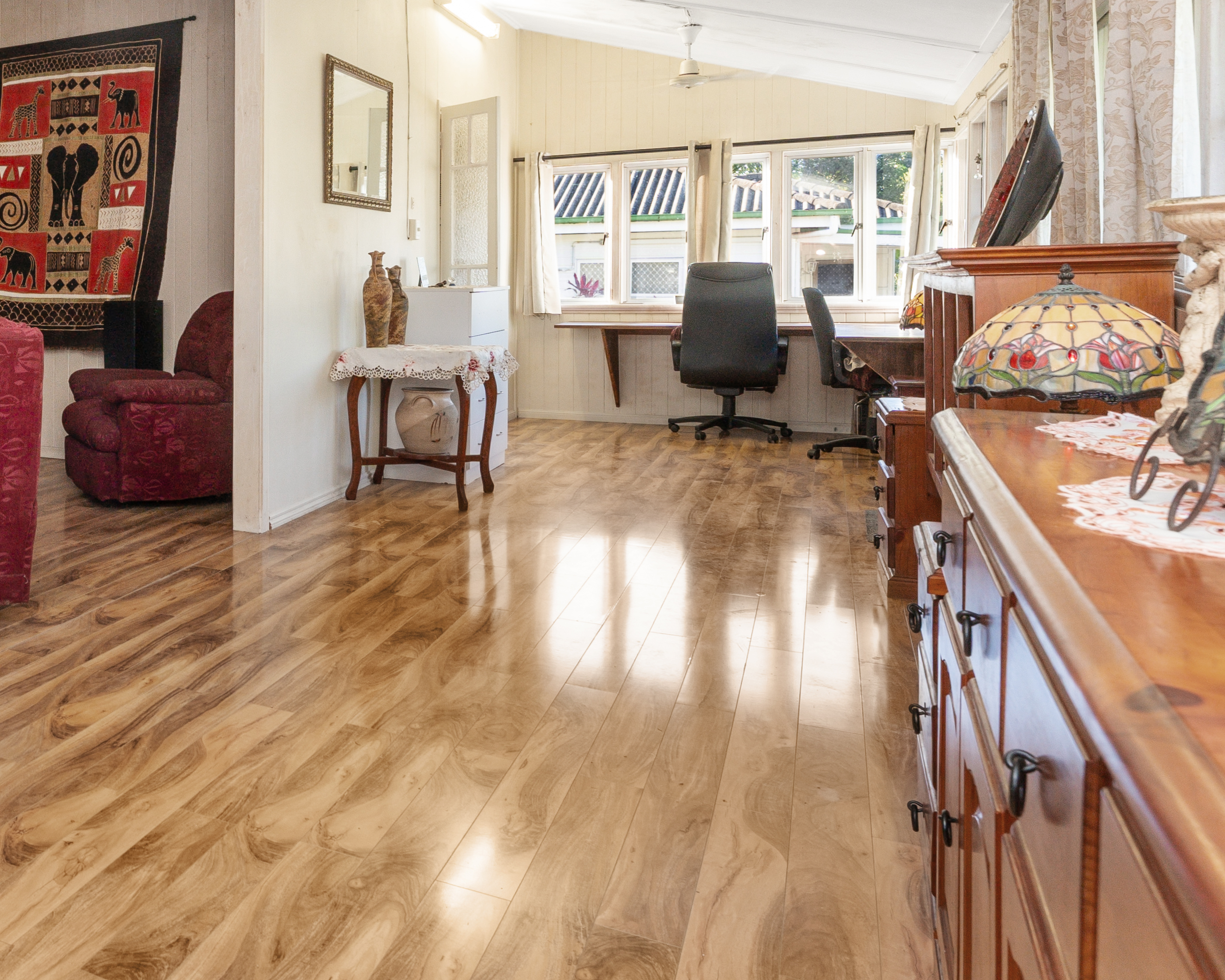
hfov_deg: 48.4
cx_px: -1
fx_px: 1088
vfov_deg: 47.3
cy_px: 291
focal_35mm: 30
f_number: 9
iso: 400
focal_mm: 14
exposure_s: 1/25
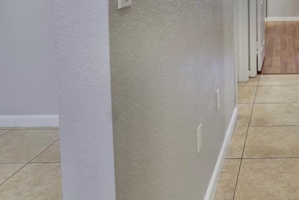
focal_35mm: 40
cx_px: 304
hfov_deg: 41.6
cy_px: -28
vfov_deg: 29.6
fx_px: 332
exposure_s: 1/125
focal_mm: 16
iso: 1600
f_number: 5
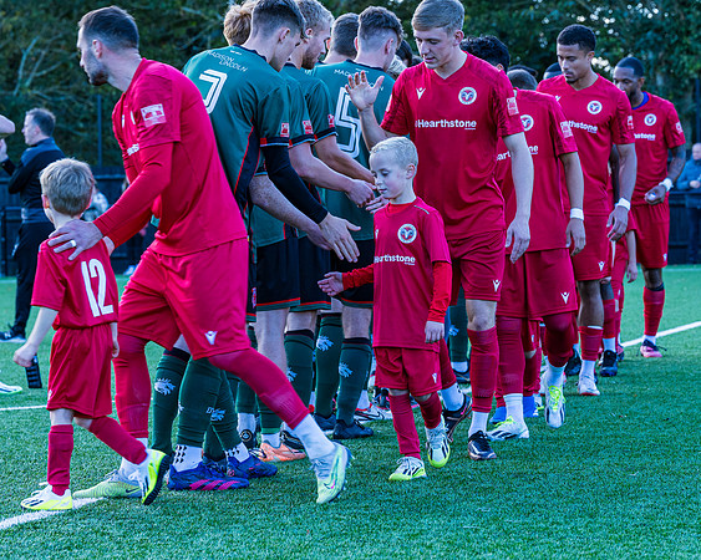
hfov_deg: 13.9
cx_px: 378
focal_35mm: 139
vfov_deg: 11.1
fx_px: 2874
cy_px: 280
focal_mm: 82
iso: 200
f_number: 5
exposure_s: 1/200
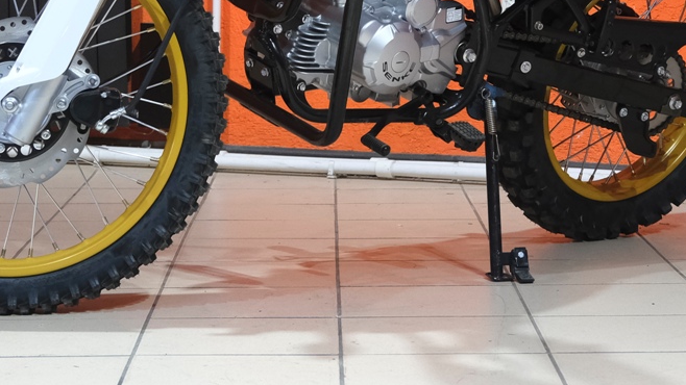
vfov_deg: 10.5
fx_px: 2037
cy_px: -157
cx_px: 350
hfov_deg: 19.1
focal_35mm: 112
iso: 1600
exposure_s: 1/100
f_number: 4
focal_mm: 29.2
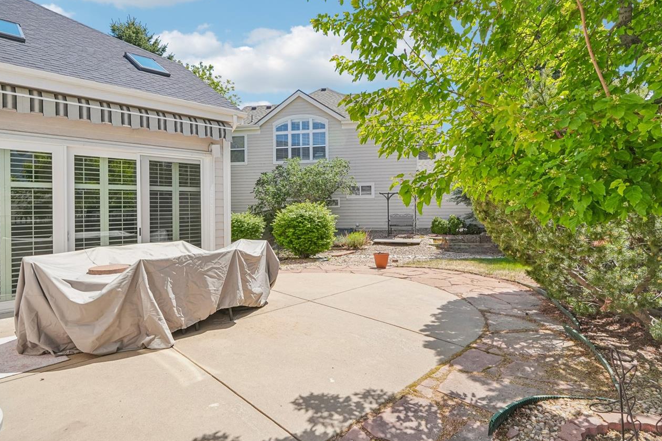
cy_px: 207
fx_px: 349
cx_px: 311
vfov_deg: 64.5
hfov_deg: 86.8
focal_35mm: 19
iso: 800
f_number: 8
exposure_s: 1/800
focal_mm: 10
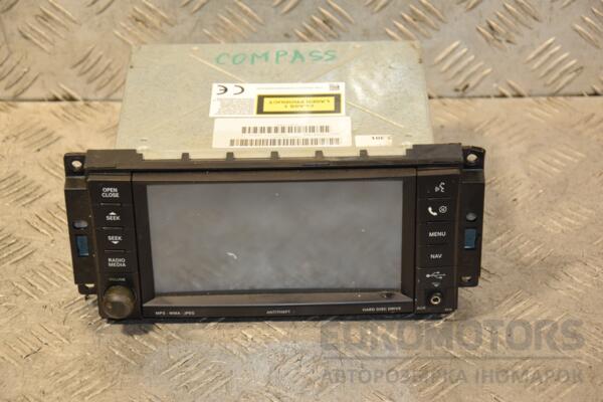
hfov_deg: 19.5
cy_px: 201
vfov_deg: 13.0
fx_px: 1759
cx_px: 302
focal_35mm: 105
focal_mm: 70
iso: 800
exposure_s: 1/100
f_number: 5.3
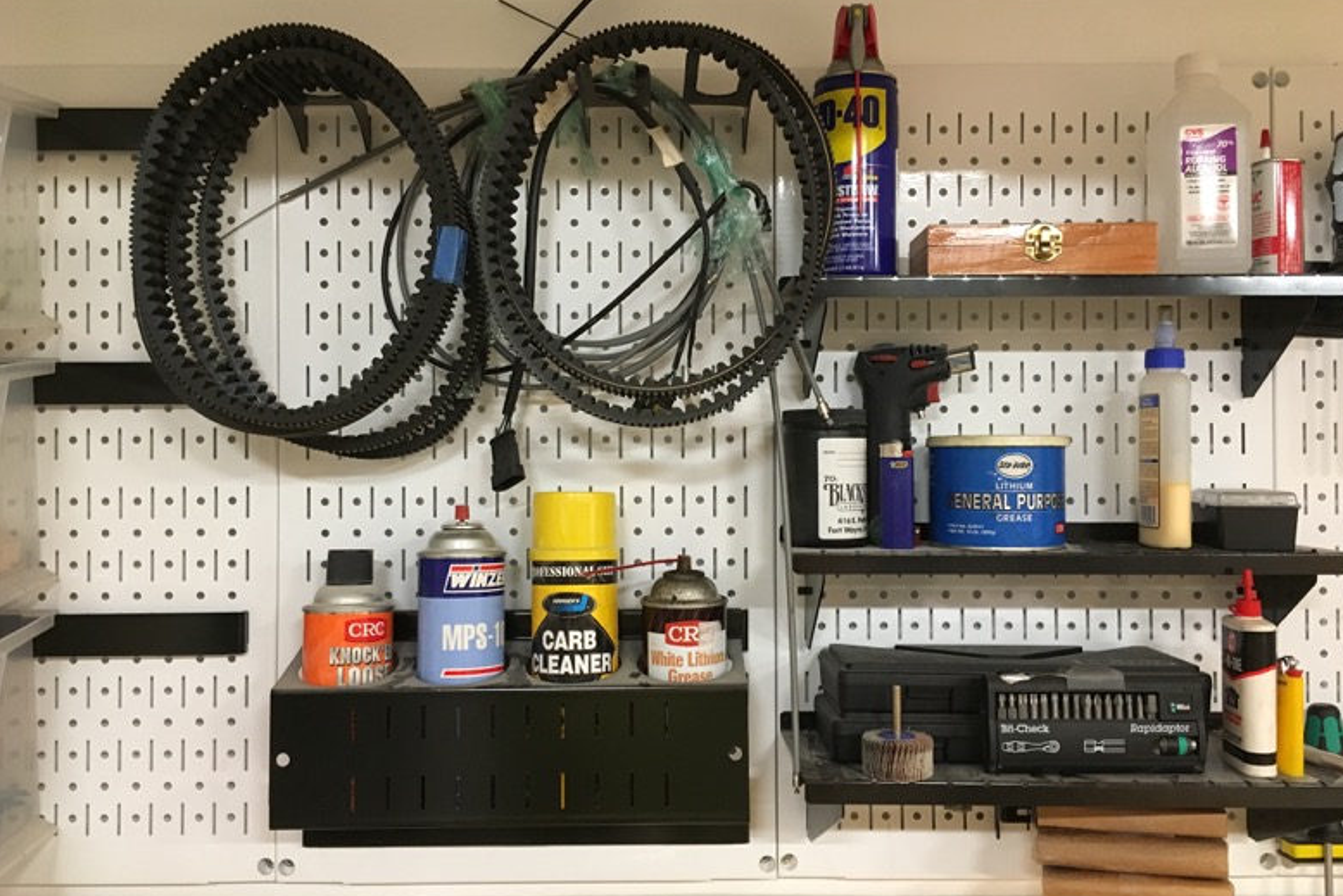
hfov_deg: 60.3
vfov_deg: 42.3
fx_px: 1157
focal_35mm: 31
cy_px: 444
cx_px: 675
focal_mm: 4.15
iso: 160
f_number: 2.2
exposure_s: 1/30
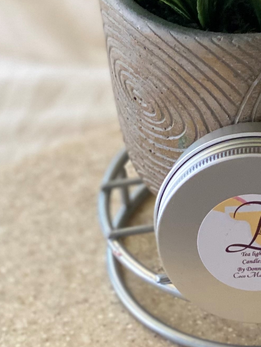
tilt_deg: -35.3
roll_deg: +6.9
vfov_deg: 17.5
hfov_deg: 13.3
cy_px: 5
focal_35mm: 110
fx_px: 1106
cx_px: 269
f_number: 2
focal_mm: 6
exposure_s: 1/40
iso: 250
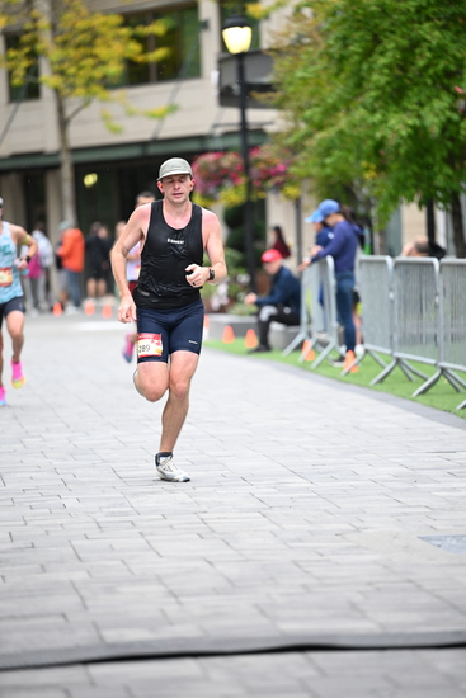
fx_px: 3396
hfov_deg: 7.9
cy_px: 349
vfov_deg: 11.7
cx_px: 233
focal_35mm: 175
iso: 1600
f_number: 2.8
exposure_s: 1/1250
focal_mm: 175
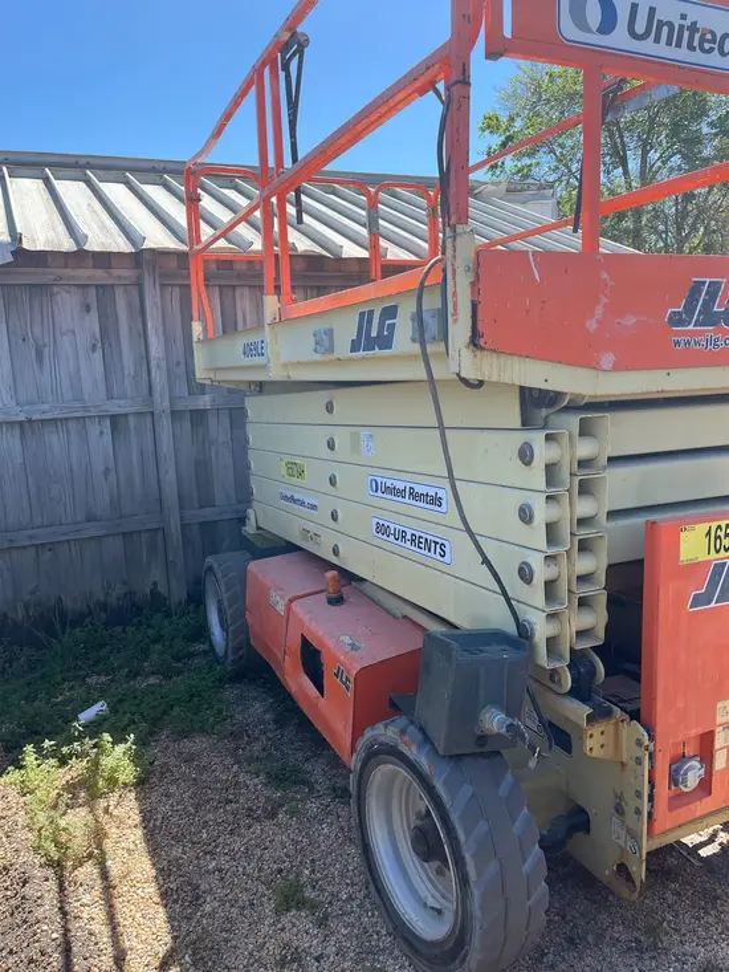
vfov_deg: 67.3
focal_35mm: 26
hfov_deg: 53.1
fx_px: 730
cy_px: 486
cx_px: 364
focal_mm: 5.1
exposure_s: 1/1186
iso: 50
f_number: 1.6
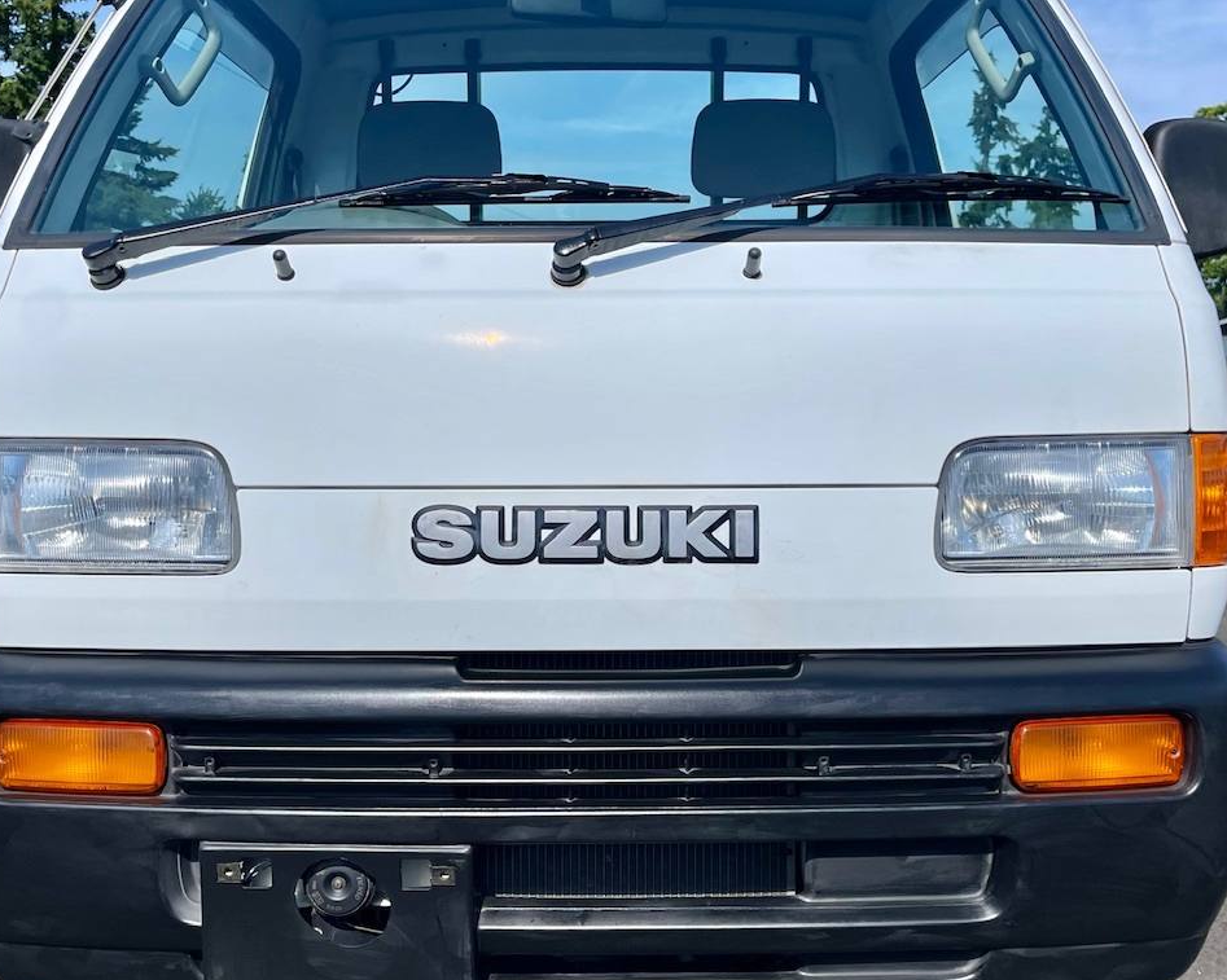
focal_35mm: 33
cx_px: 605
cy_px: 496
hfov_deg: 54.2
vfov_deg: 44.5
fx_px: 1198
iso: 32
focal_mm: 5.1
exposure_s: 1/6250
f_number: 1.6
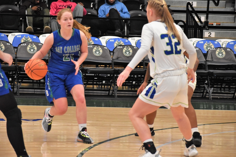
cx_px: 118
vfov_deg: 6.8
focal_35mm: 202
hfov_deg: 10.2
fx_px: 1328
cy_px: 78
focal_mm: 135
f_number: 4.8
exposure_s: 1/500
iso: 3200
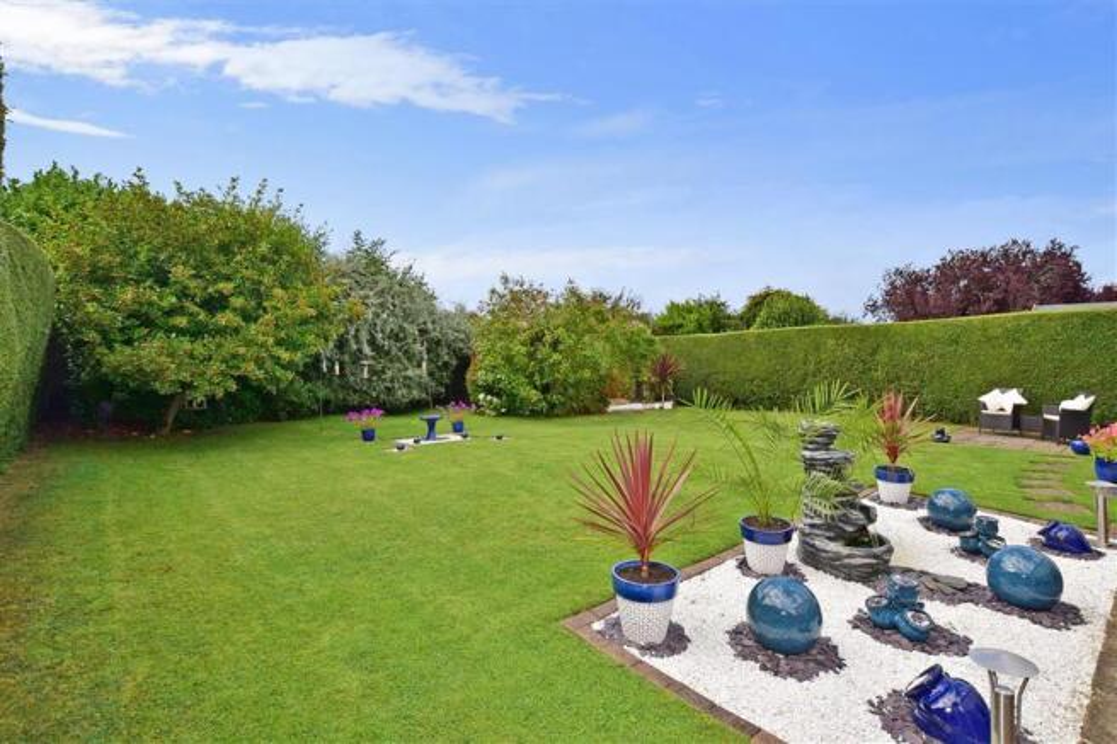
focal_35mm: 16
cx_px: 558
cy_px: 372
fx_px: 512
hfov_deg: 95.0
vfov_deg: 72.0
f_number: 10
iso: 200
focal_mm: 11
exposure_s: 1/200
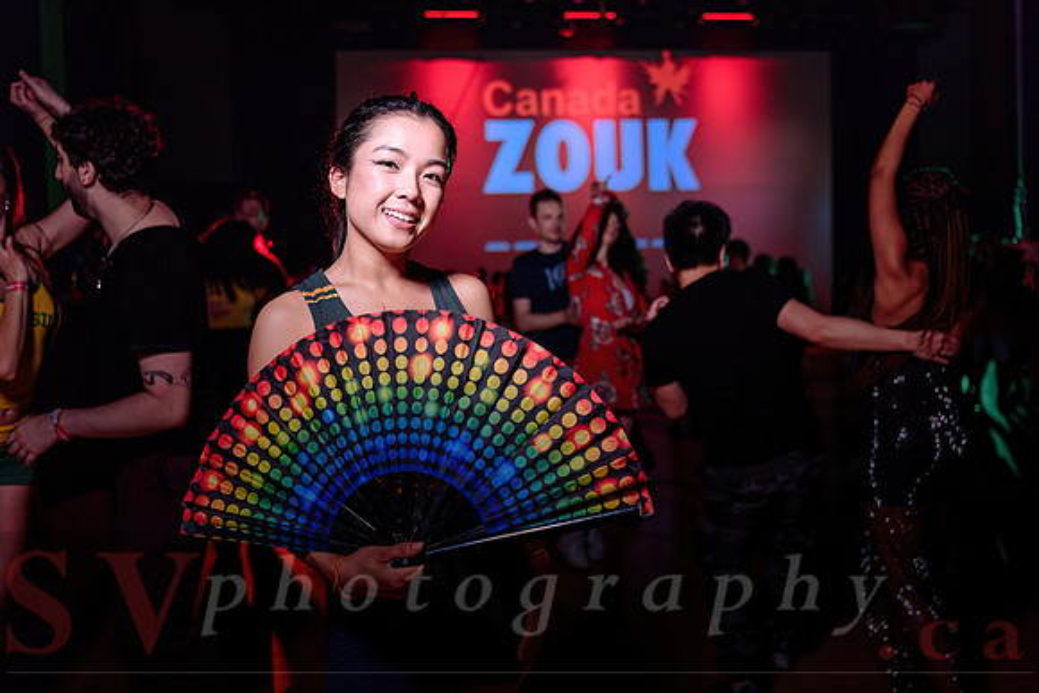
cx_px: 541
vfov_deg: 33.8
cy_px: 332
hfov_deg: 48.9
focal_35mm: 40
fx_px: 1142
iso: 800
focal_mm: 38
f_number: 2.8
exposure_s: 1/160
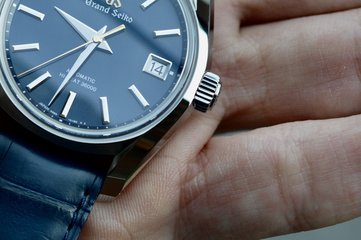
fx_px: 1132
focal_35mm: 113
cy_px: 39
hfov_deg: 18.0
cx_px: 90
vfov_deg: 12.0
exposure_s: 1/125
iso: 180
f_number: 5.6
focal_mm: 40
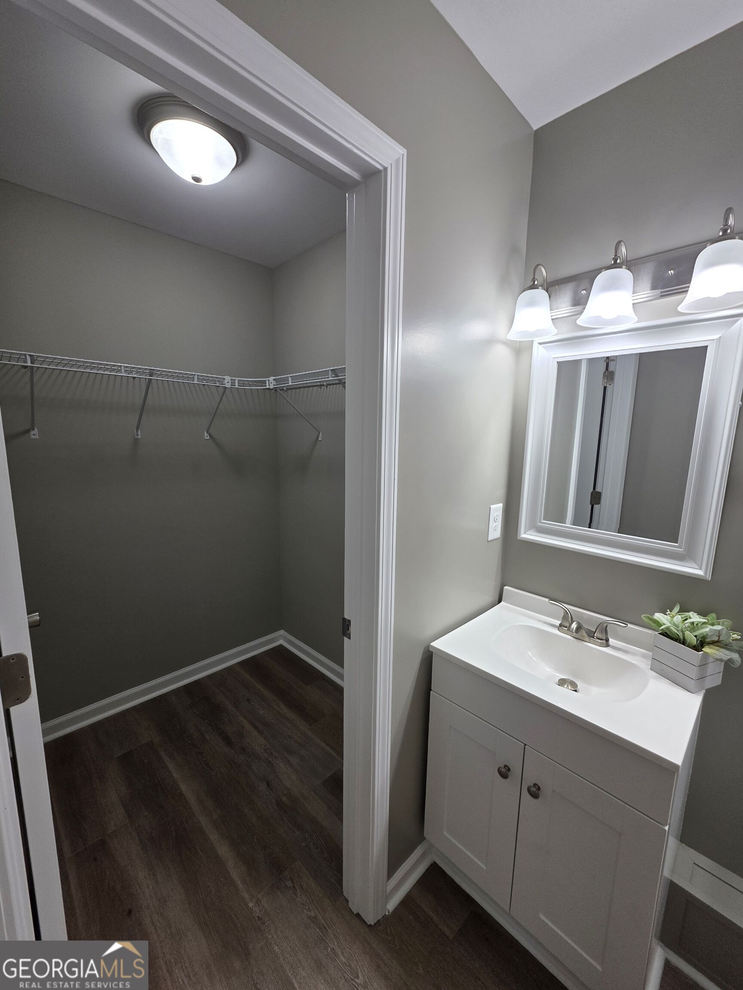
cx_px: 372
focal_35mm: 13
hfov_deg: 89.9
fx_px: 372
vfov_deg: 106.2
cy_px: 495
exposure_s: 1/120
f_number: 1.9
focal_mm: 2.2
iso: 64
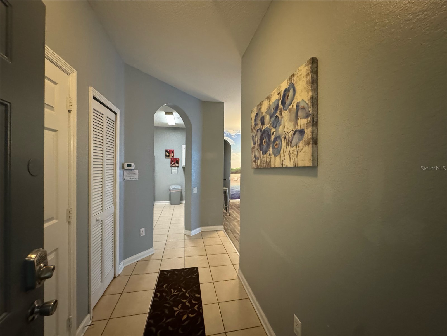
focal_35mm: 14
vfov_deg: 85.7
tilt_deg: -1.0
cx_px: 224
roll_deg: +0.3
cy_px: 168
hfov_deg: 102.1
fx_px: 181
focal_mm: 2.22
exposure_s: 1/40
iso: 1000
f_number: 2.2
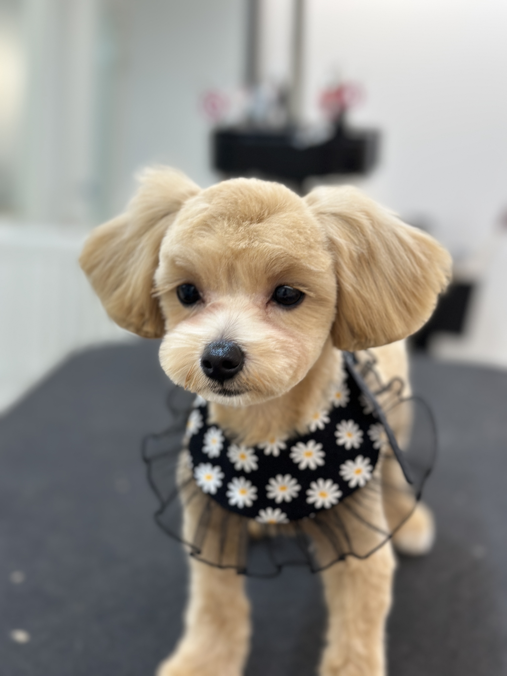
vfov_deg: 39.7
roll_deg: -1.2
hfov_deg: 30.3
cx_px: 254
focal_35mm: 48
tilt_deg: -17.8
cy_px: 338
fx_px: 937
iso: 80
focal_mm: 6.86
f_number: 1.78
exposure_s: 1/120
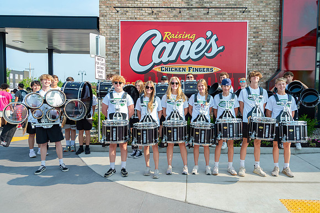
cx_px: 185
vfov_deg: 45.8
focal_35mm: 28
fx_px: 252
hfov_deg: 64.4
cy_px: 105
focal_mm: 24
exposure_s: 1/2000
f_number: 8
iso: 1250
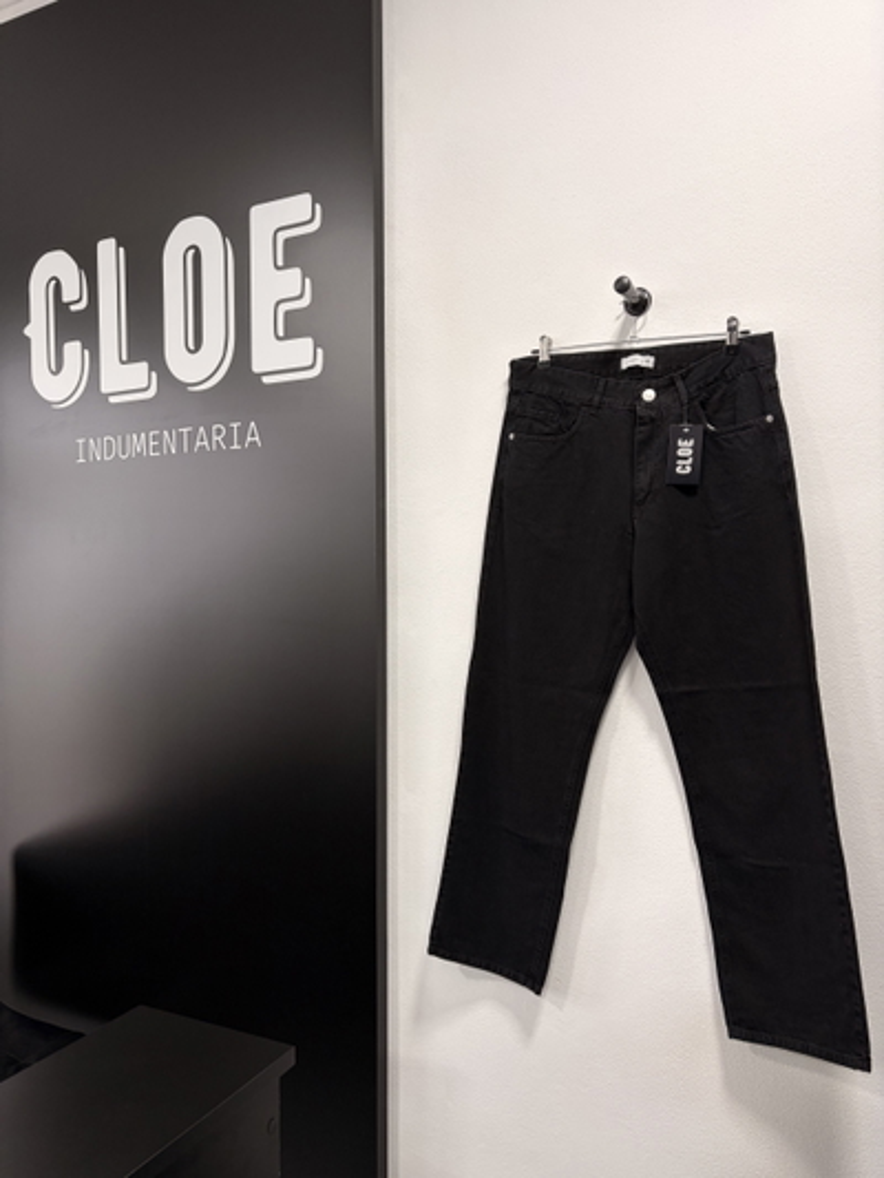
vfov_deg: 67.3
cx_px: 442
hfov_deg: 53.1
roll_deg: +0.3
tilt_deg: -0.9
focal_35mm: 26
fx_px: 885
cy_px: 589
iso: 100
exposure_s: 1/50
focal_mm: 5.96
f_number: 1.6
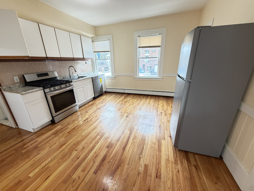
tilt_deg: -19.3
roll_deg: +2.2
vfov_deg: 85.7
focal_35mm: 14
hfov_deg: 102.1
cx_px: 127
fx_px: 103
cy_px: 96
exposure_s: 1/60
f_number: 2.2
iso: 320
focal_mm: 2.22
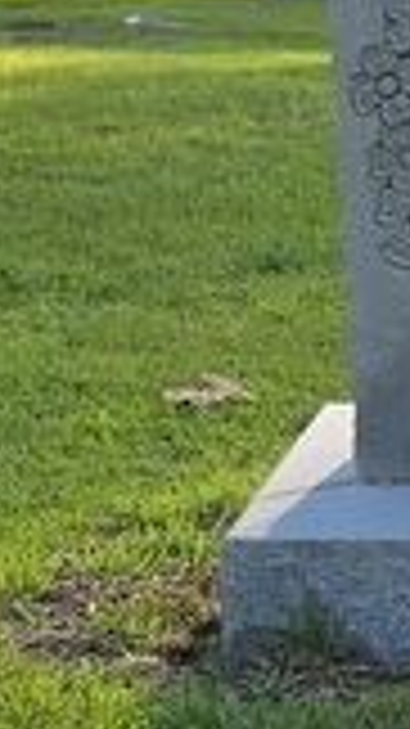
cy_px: 630
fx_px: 2399
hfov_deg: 9.3
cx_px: 734
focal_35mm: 124
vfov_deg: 17.1
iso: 25
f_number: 1.8
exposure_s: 1/1563
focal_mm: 5.4
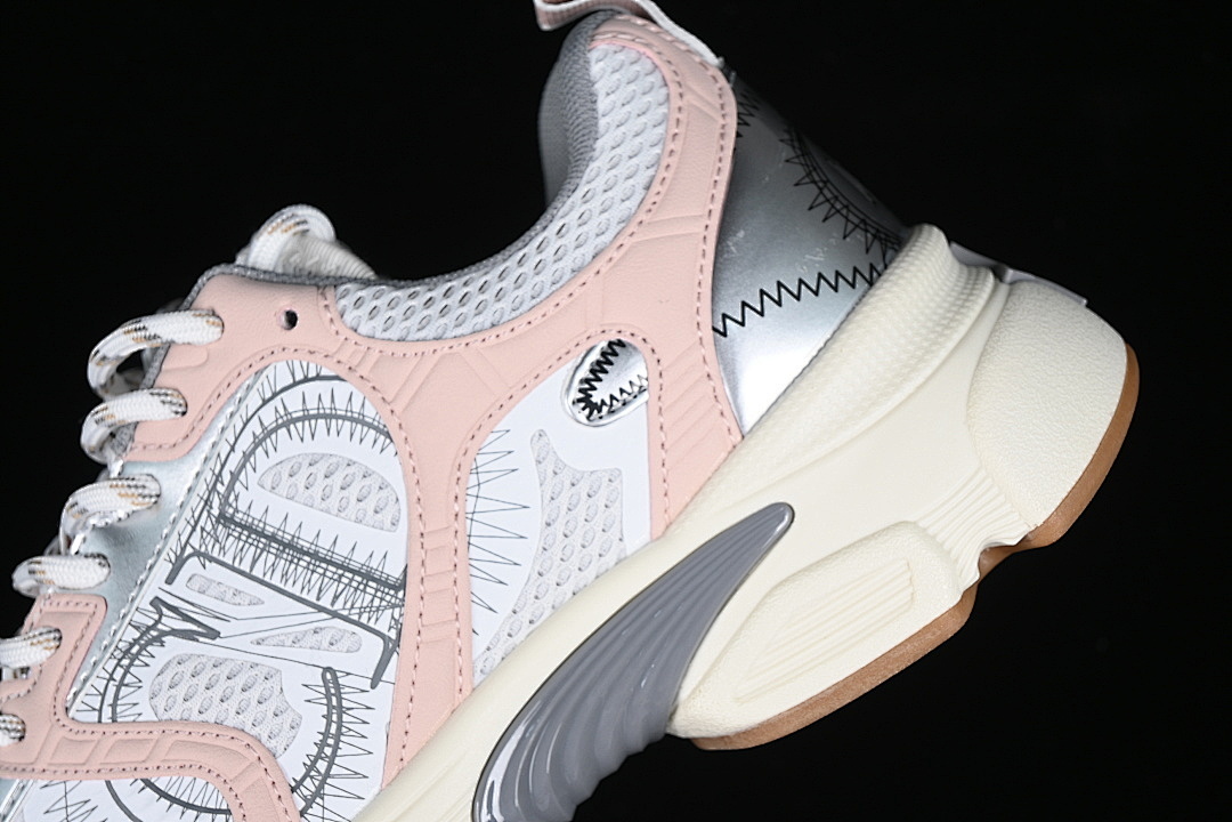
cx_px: 616
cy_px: 411
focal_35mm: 75
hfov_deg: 27.0
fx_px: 2566
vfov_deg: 18.2
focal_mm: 50
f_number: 6.3
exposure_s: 1/100
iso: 160
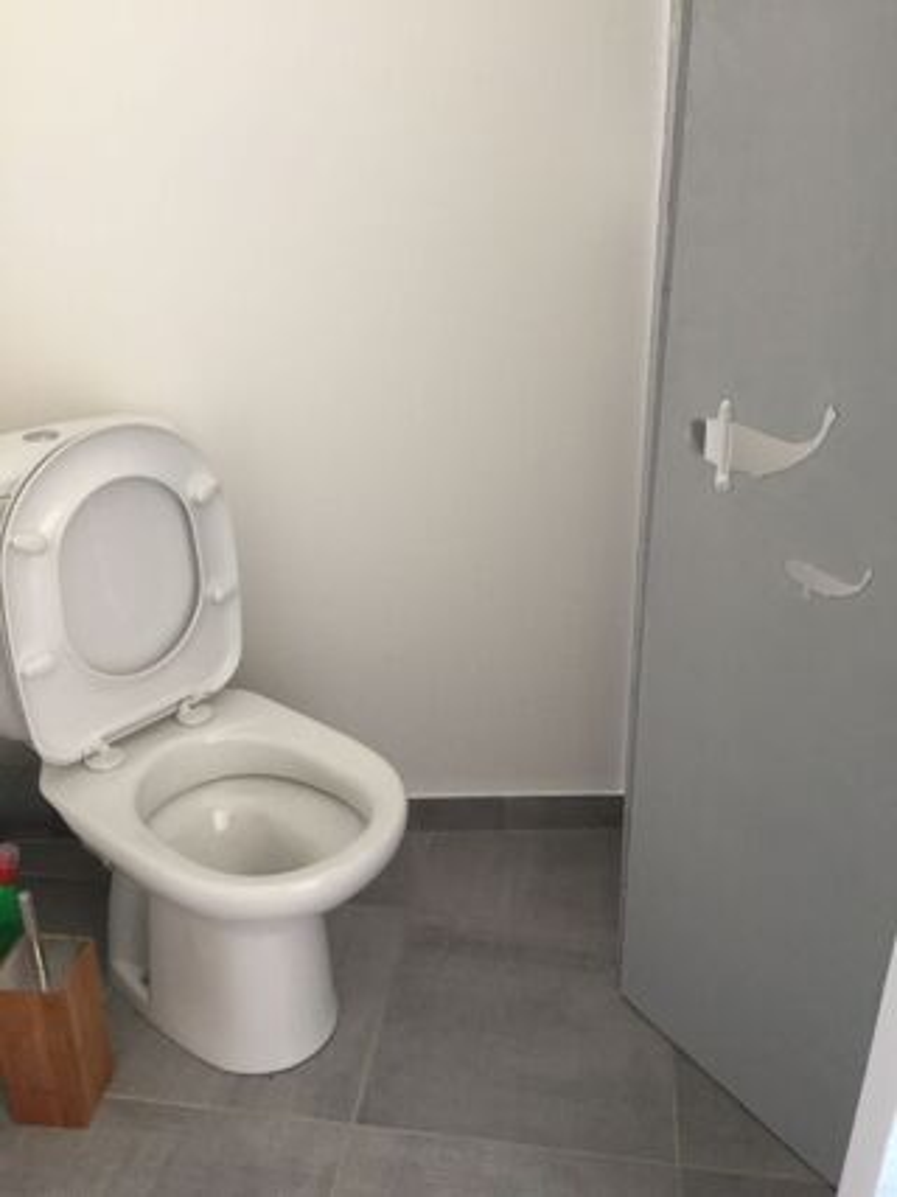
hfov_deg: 48.2
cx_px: 448
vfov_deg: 61.7
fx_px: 1002
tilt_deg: -24.3
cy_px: 598
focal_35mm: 29
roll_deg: +1.2
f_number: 2.2
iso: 160
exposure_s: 1/33
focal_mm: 4.15
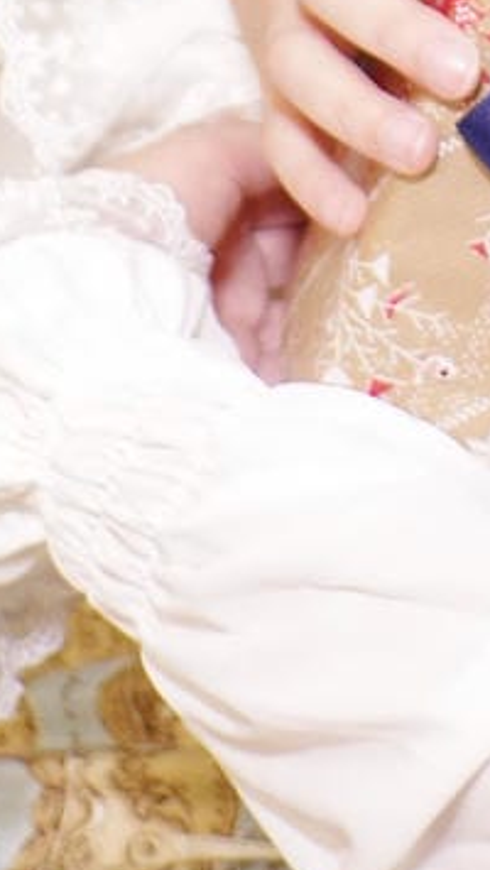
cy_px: -489
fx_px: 3807
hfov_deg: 7.3
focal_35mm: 165
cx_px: 710
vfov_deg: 12.3
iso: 400
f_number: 3.2
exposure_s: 1/80
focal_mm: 21
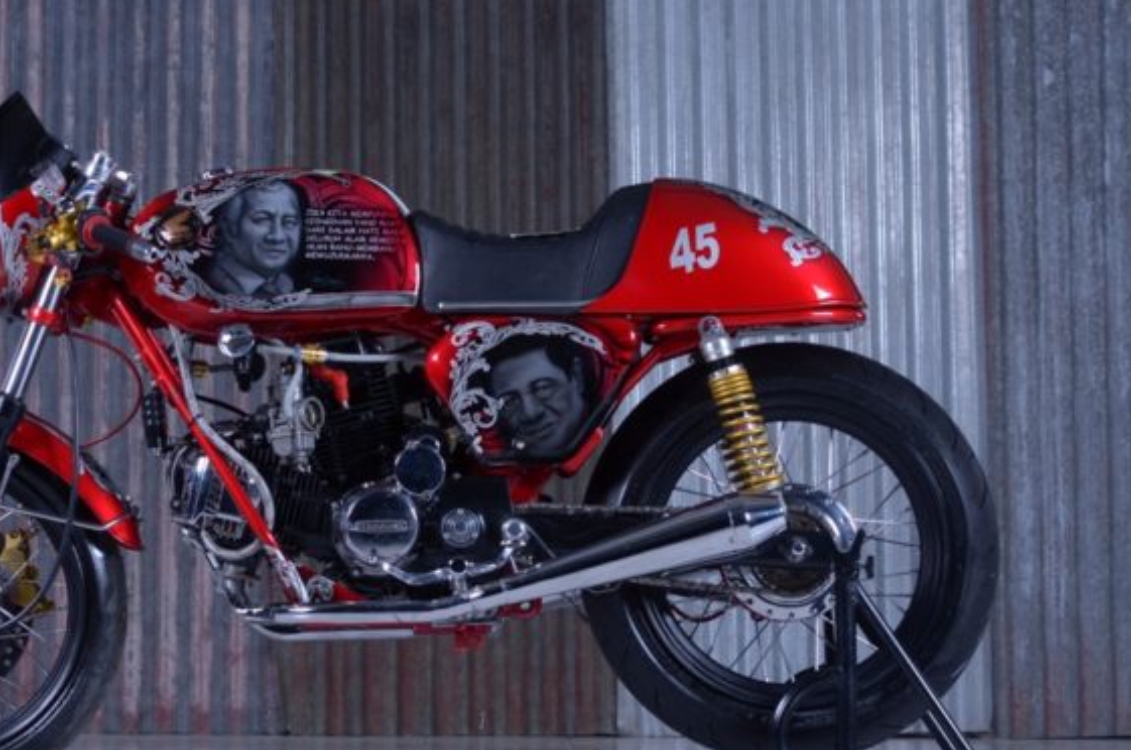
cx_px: 446
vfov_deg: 7.8
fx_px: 5479
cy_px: 376
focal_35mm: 175
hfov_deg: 11.8
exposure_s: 1/100
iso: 100
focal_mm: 85
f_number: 7.1
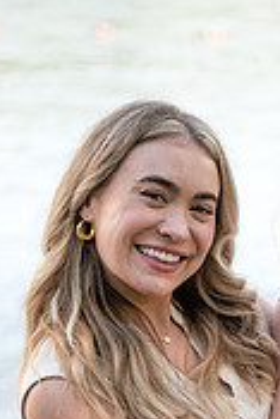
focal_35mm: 180
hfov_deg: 7.6
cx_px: 302
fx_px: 2096
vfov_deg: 11.3
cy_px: 455
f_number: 3.2
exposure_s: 1/1000
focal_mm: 70
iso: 500
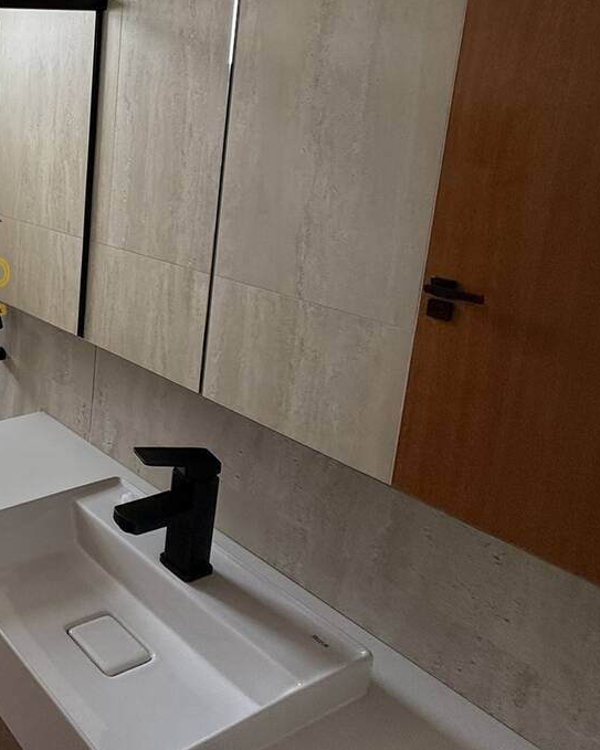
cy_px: 205
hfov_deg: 34.7
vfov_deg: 57.9
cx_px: -182
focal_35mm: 29
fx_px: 644
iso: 125
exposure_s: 1/99
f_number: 2.2
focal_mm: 2.22
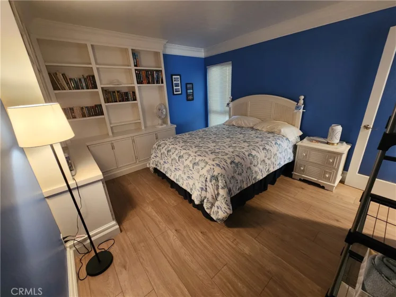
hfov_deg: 106.2
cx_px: 198
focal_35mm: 13
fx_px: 149
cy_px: 148
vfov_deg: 89.9
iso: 500
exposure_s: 1/30
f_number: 2.2
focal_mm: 2.2
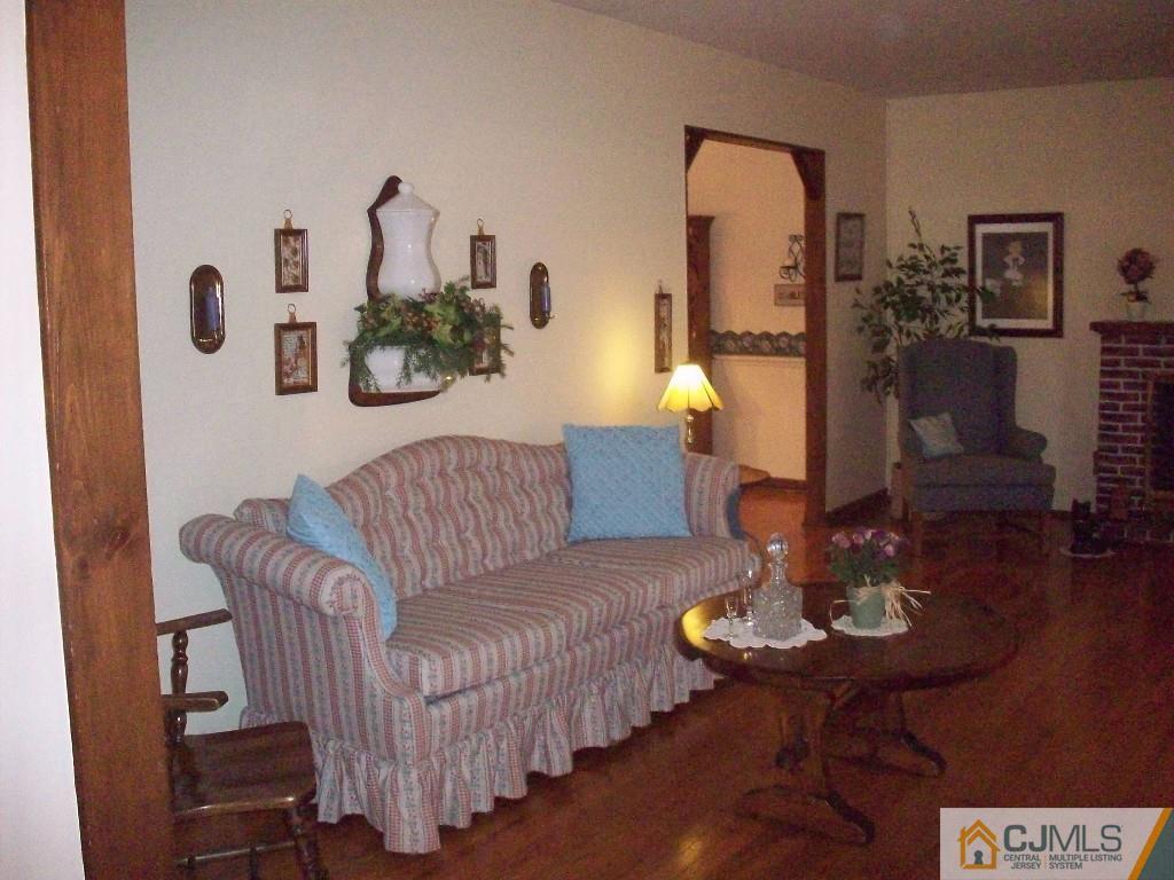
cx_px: 587
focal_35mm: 37
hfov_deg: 50.1
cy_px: 440
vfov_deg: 38.7
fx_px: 1255
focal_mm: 6.2
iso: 800
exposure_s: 1/64
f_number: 2.8
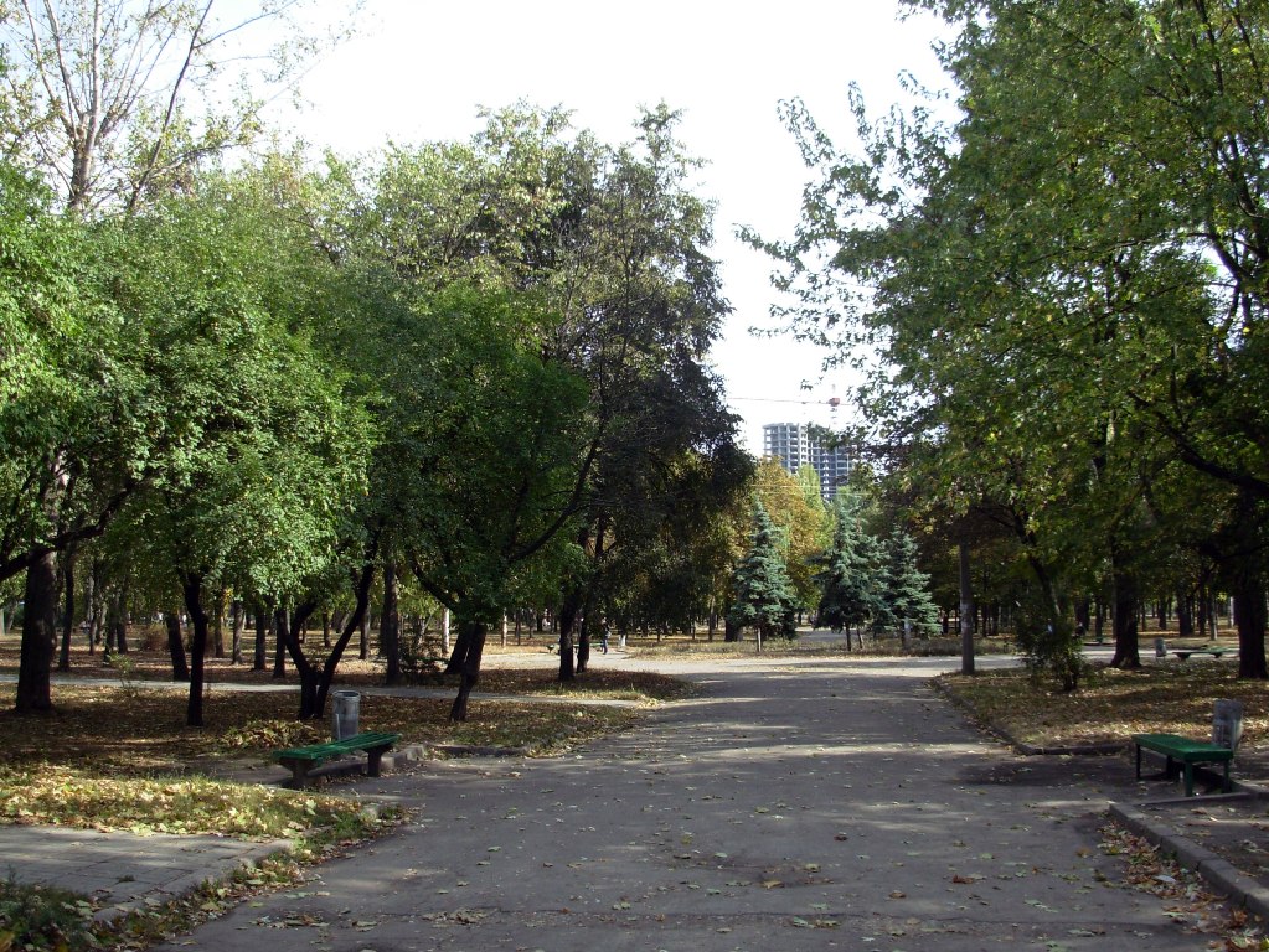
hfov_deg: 49.0
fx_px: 1394
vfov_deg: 37.7
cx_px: 634
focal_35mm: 38
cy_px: 476
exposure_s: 1/384
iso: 50
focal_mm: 6.3
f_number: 2.9
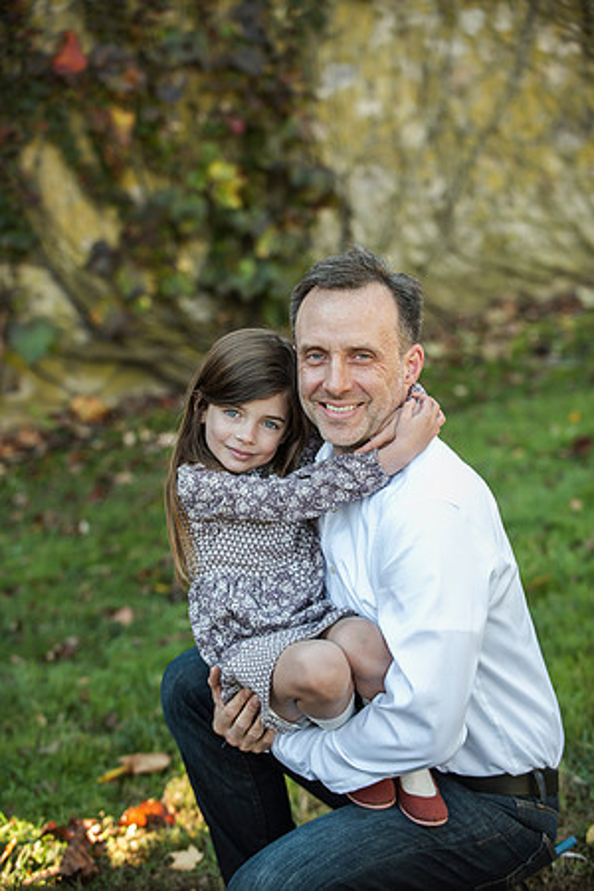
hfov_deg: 15.2
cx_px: 297
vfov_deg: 22.6
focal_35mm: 90
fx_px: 2227
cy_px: 446
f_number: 3.5
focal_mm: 90
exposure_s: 1/320
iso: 500
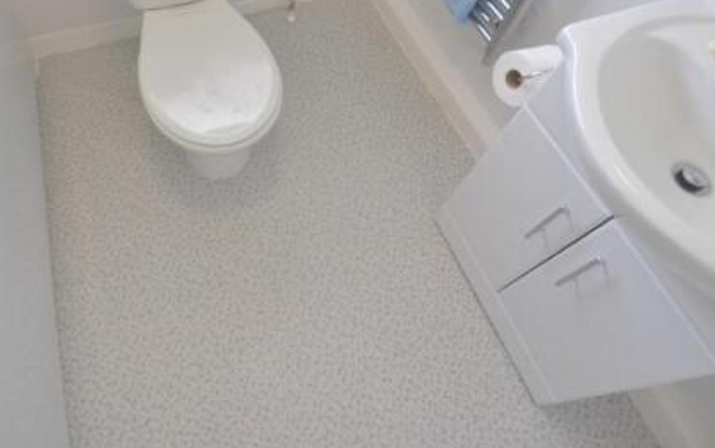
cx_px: 270
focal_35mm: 24
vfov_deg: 48.2
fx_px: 468
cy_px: 88
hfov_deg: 73.6
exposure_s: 1/60
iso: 560
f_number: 3.5
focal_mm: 10
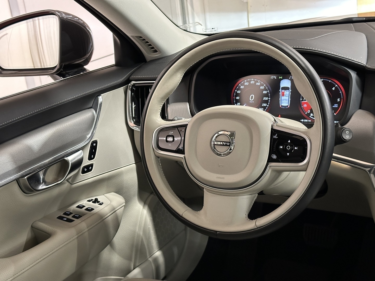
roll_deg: +6.5
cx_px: 188
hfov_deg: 39.7
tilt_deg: -19.0
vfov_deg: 30.3
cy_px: 140
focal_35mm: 48
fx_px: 520
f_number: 1.78
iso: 400
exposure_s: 1/40
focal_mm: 6.86
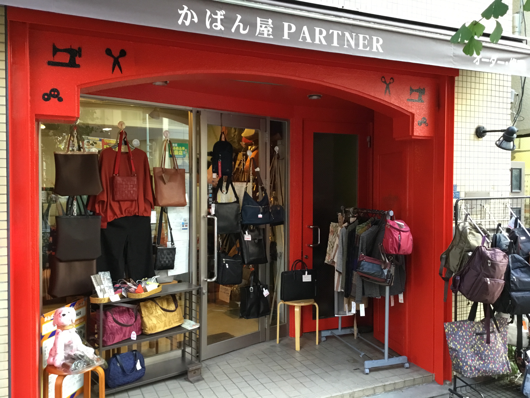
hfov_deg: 58.4
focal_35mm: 31
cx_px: 265
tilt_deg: +0.0
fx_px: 475
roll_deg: +0.9
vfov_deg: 45.4
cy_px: 199
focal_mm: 3.3
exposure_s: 1/30
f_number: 2.4
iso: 125
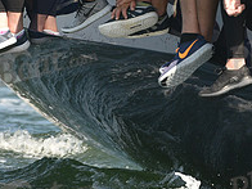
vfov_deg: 1.3
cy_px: -10
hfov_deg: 1.7
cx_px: 165
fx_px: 8270
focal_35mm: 1136
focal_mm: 400
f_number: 6.3
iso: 400
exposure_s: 1/1250
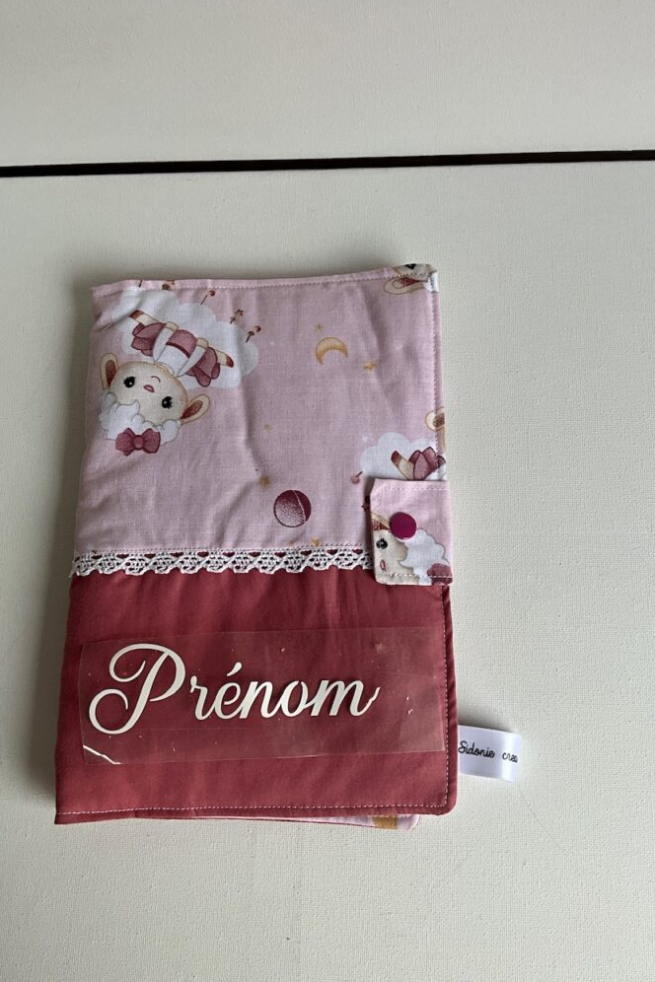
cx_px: 317
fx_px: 846
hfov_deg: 42.3
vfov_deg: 60.3
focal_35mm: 31
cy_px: 495
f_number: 1.8
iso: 20
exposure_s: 1/243
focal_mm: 3
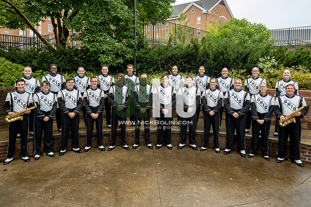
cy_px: 86
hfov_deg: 62.1
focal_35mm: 30
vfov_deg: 43.6
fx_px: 258
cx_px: 152
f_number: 4
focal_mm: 25.5
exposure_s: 1/160
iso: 1250
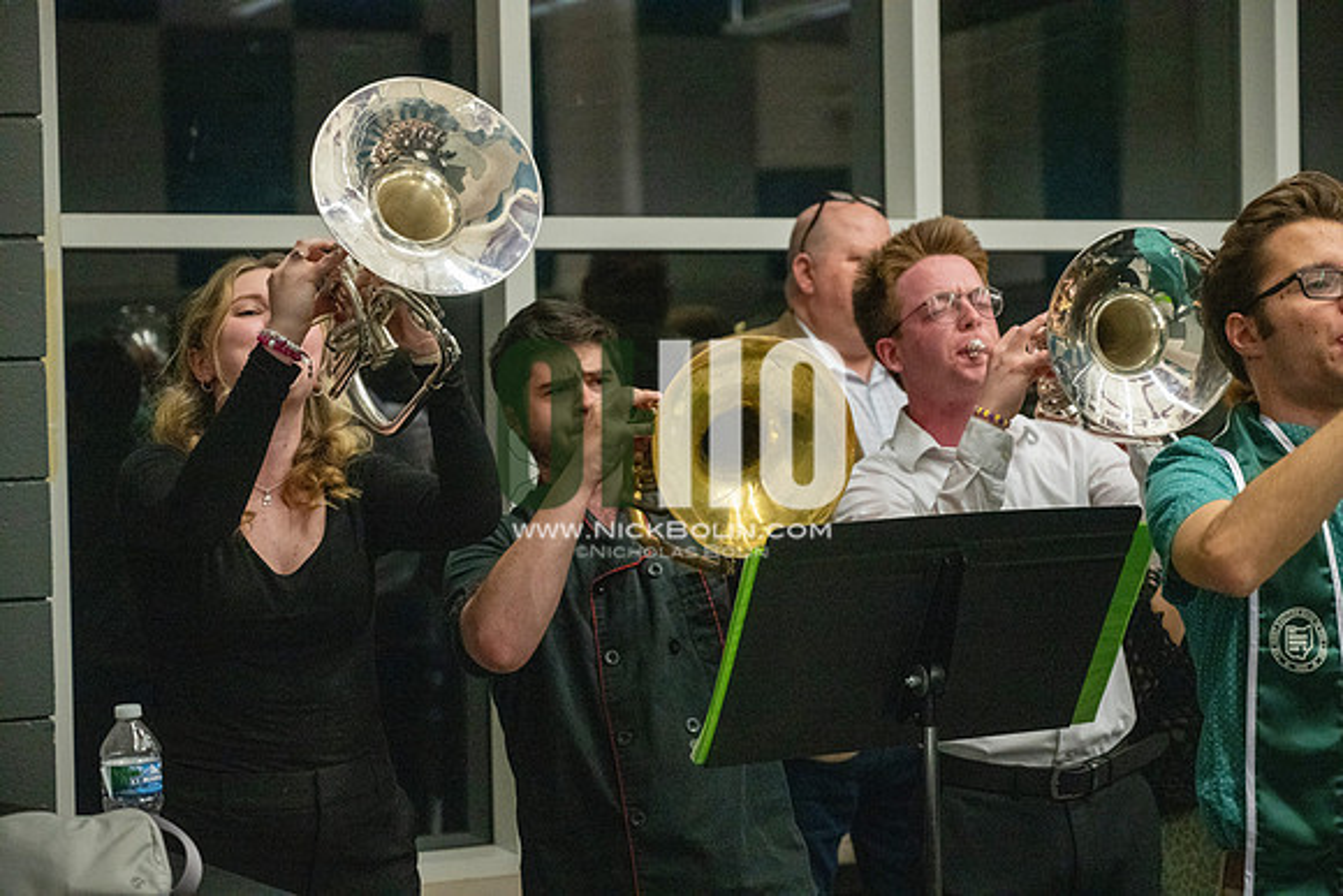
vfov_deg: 19.5
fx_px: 2612
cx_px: 672
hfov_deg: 28.8
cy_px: 448
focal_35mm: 70
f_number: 4
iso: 10000
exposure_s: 1/500
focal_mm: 70
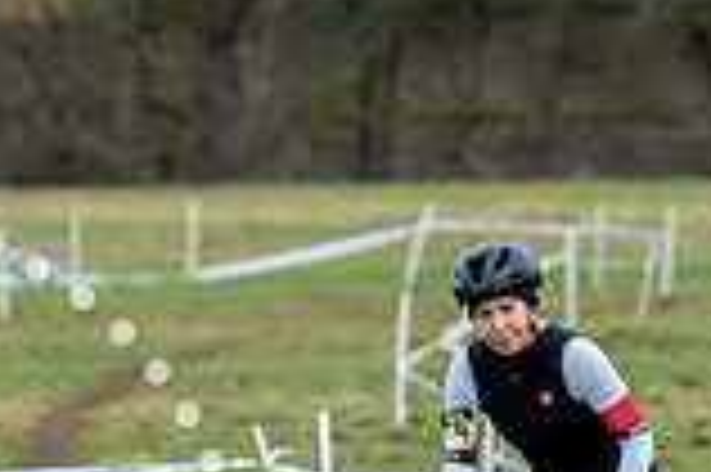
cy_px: 393
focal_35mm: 589
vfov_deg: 2.3
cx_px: 536
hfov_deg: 3.5
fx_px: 11621
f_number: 3.5
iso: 1250
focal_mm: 160
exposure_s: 1/1000
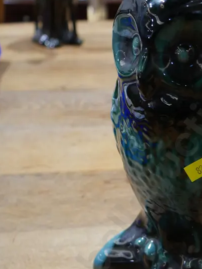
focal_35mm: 61
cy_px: 161
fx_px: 474
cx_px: 174
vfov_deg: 31.6
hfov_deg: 23.5
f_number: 3.6
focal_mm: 16
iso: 400
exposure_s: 1/60
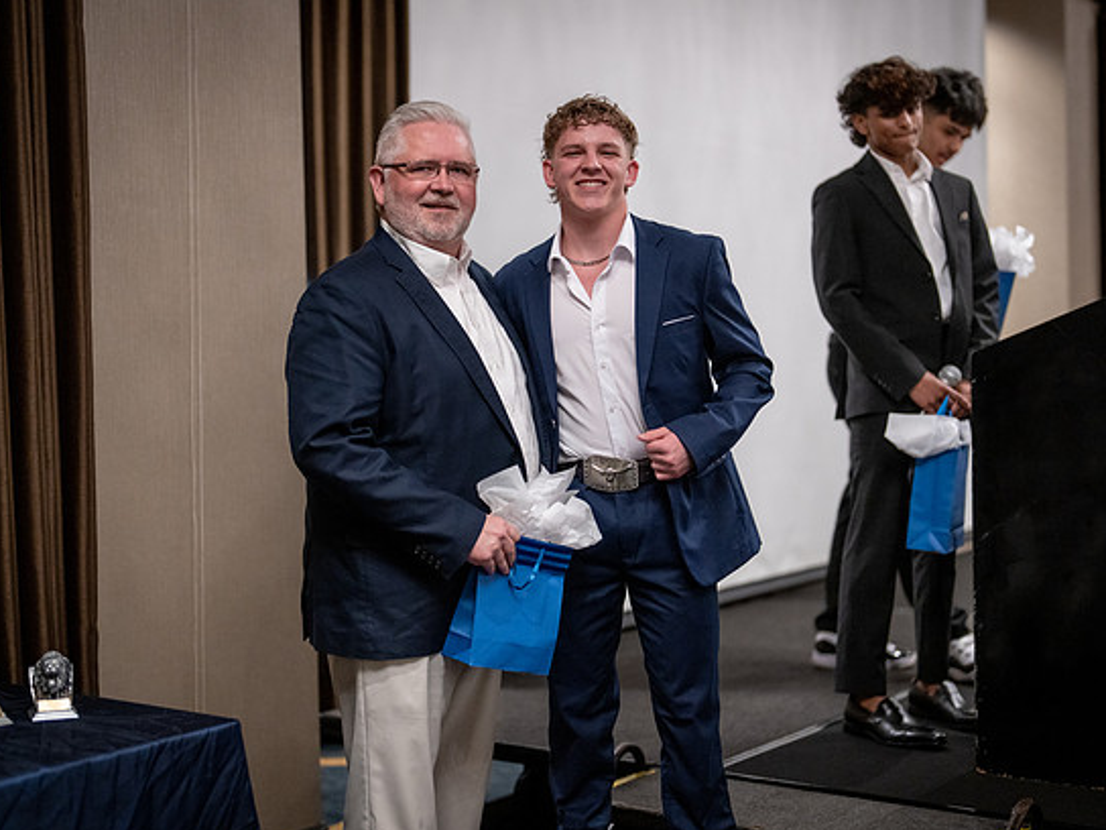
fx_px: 1789
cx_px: 545
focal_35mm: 56
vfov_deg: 26.1
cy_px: 417
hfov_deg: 34.3
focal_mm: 50
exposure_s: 1/320
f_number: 1.2
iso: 1600
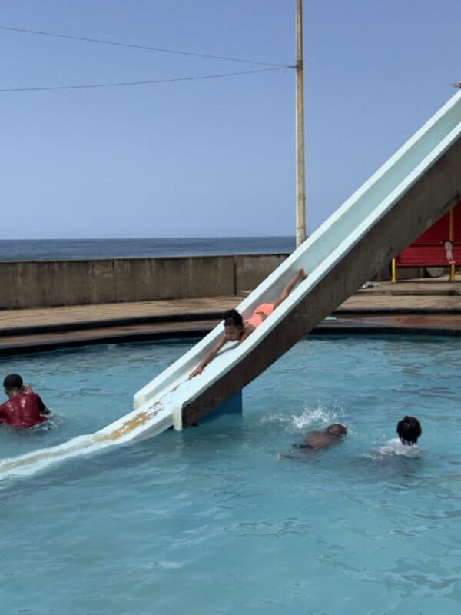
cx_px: 230
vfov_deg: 39.7
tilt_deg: -4.9
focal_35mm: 48
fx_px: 852
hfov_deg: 30.3
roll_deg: +0.8
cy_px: 308
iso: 64
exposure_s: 1/7092
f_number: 1.78
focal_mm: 6.76
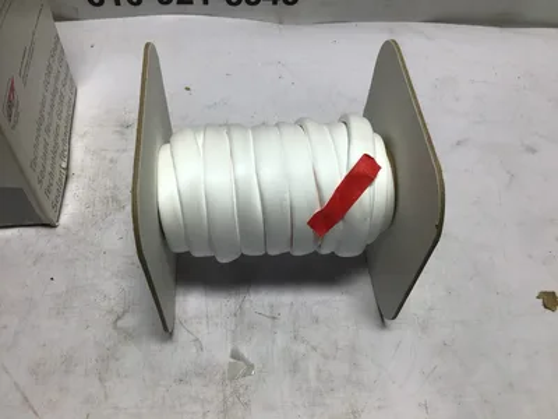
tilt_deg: -54.6
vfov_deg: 45.4
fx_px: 500
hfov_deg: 58.4
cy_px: 210
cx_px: 279
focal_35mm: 31
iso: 25
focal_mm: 3.3
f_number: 2.4
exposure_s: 1/242
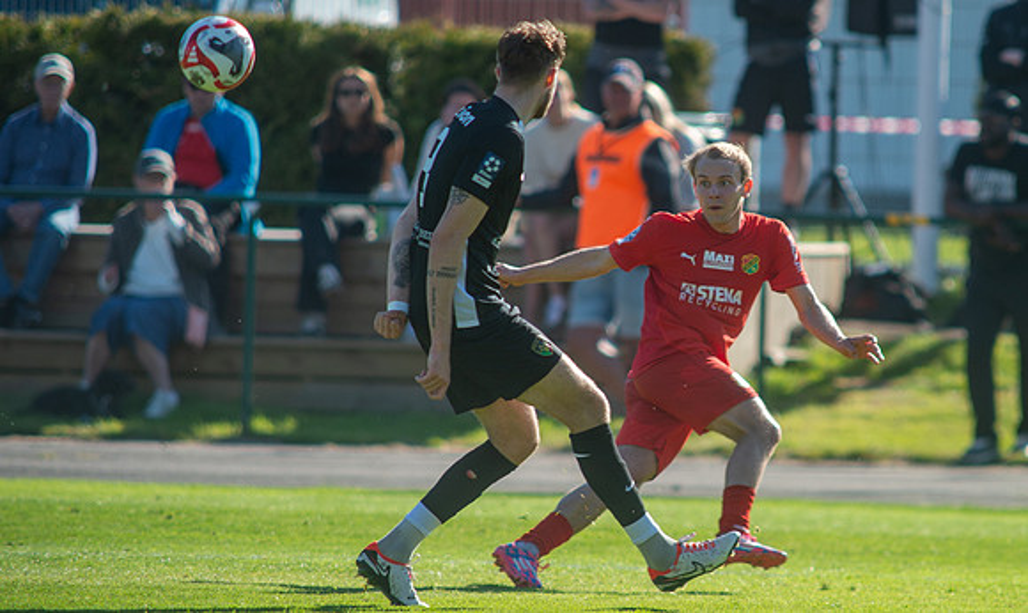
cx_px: 692
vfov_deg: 2.1
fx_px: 16709
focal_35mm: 604
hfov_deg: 3.5
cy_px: 282
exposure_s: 1/1600
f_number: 4
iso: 320
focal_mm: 420
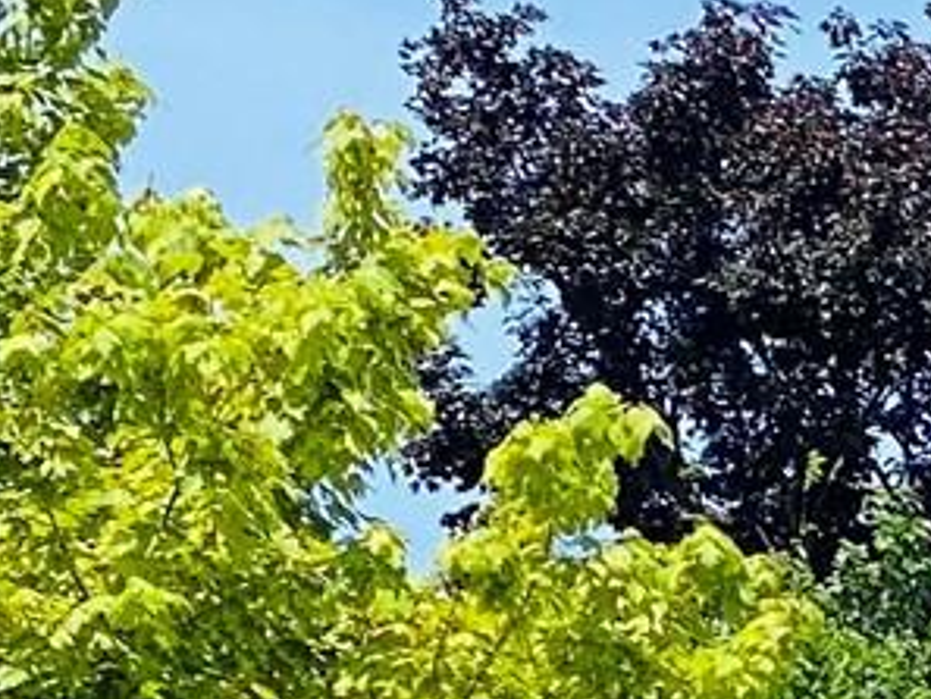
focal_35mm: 358
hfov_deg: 5.2
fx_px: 9632
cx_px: 2730
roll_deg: +0.3
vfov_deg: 4.1
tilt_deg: +2.0
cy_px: 1693
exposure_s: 1/1497
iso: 20
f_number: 2
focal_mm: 6
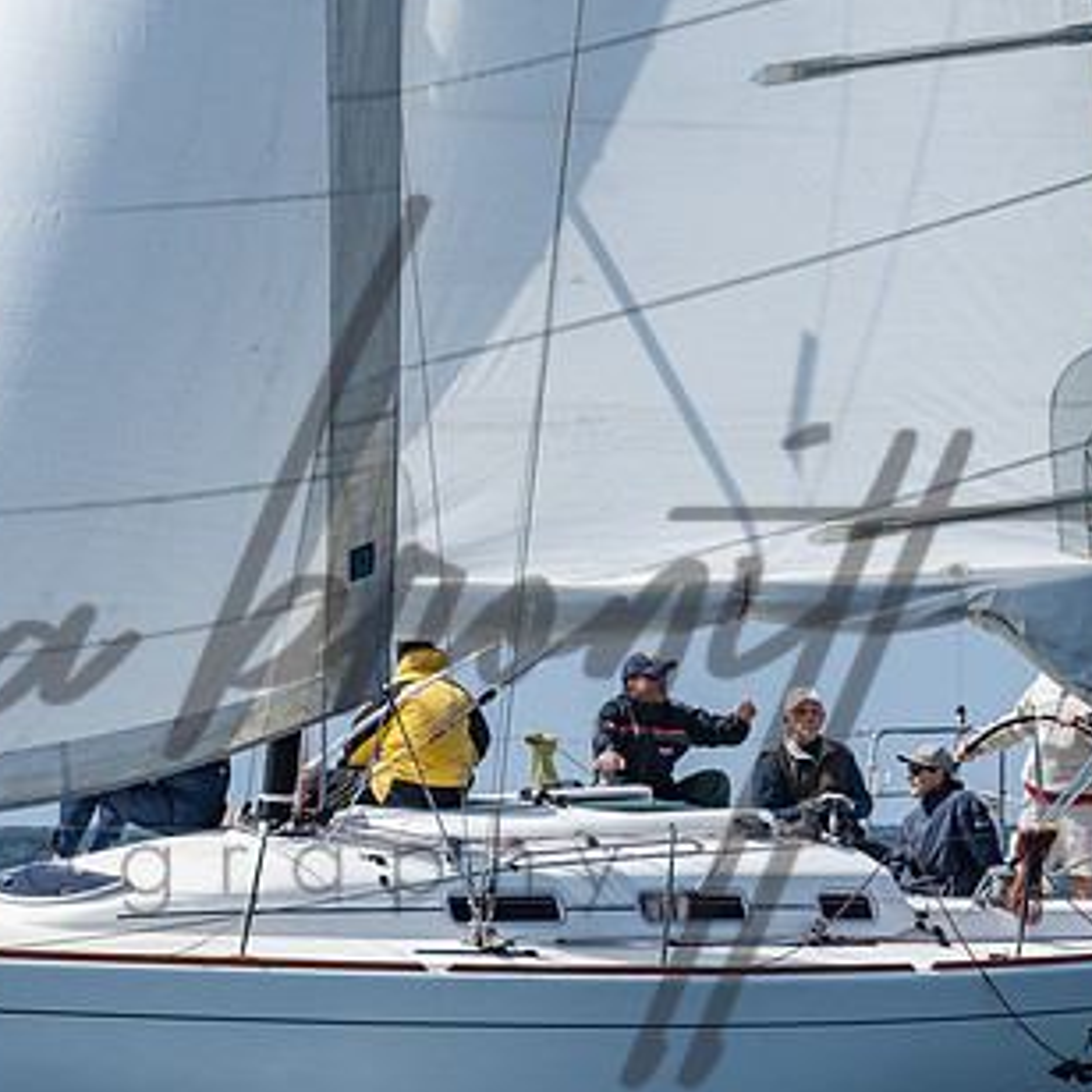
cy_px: 310
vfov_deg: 4.6
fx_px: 13598
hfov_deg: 4.6
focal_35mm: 381
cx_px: 490
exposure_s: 1/1250
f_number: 6.3
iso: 200
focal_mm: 150
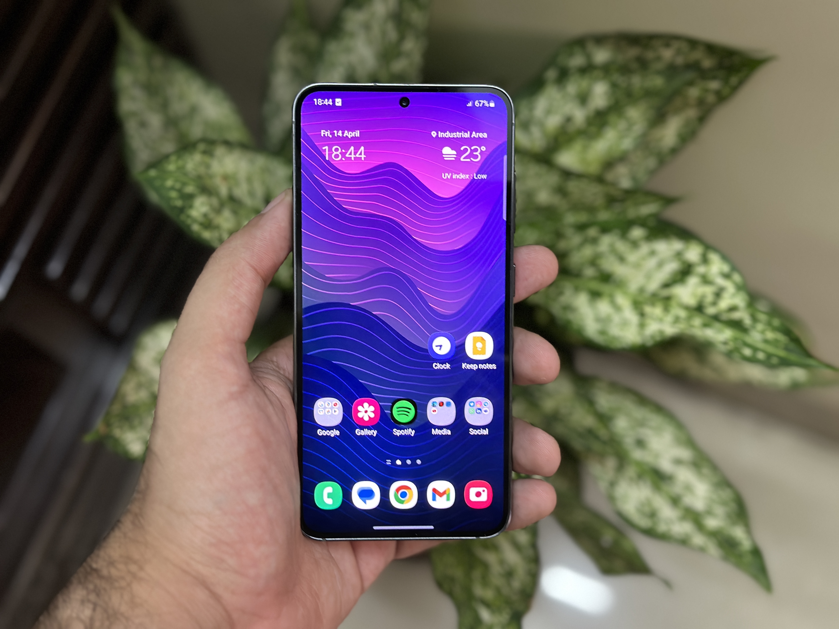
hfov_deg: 39.7
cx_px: 420
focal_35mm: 48
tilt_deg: -76.4
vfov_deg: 30.3
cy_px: 314
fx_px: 1163
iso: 400
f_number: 1.78
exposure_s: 1/33
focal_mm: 6.86
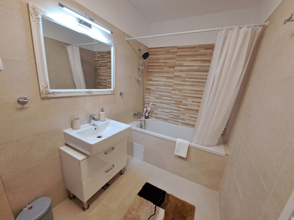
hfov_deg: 106.2
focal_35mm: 13
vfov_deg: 89.9
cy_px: 110
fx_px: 110
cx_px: 147
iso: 160
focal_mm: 1.74
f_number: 2.2
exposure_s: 1/50
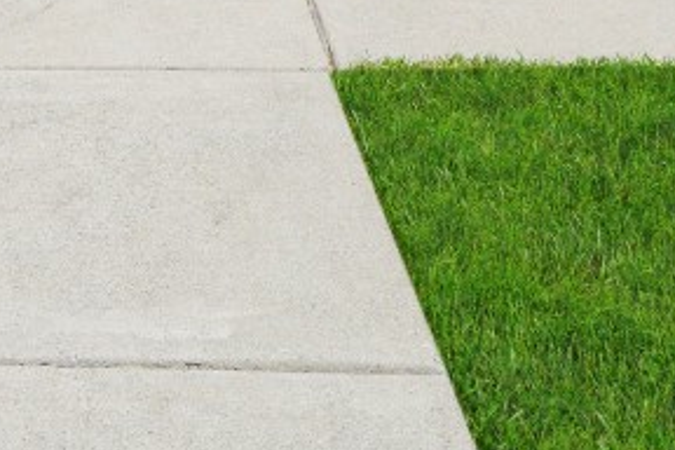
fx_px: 1125
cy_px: -396
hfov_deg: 31.9
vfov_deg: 17.6
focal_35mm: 60
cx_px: 75
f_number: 10
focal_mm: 10
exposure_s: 1/160
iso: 100
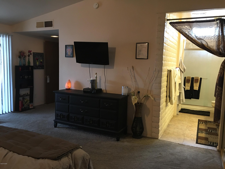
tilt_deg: -5.2
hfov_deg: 61.7
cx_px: 112
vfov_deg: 48.2
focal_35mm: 29
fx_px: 188
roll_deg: -2.0
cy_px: 84
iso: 100
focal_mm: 4.15
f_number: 2.2
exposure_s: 1/17
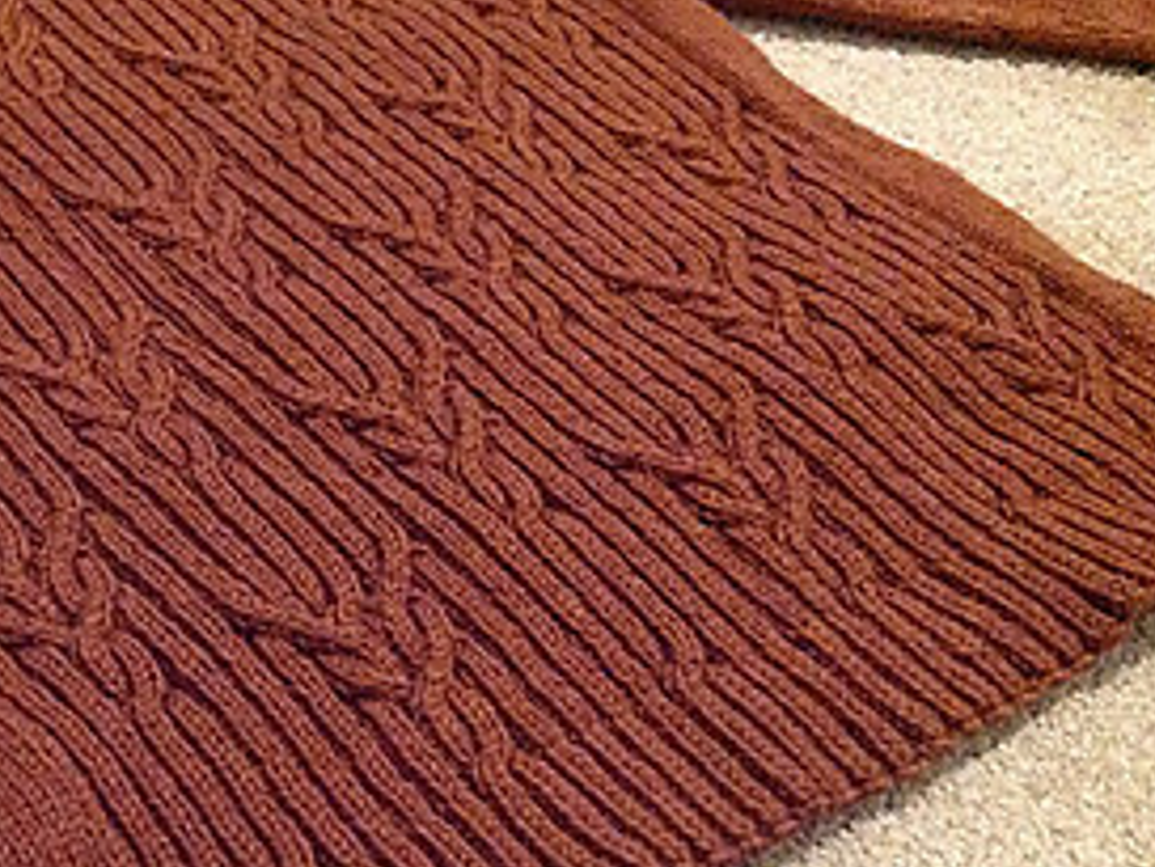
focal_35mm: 64
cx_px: 199
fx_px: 2136
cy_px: 442
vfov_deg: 22.9
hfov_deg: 29.4
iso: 800
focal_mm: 4.28
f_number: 2.4
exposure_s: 1/15
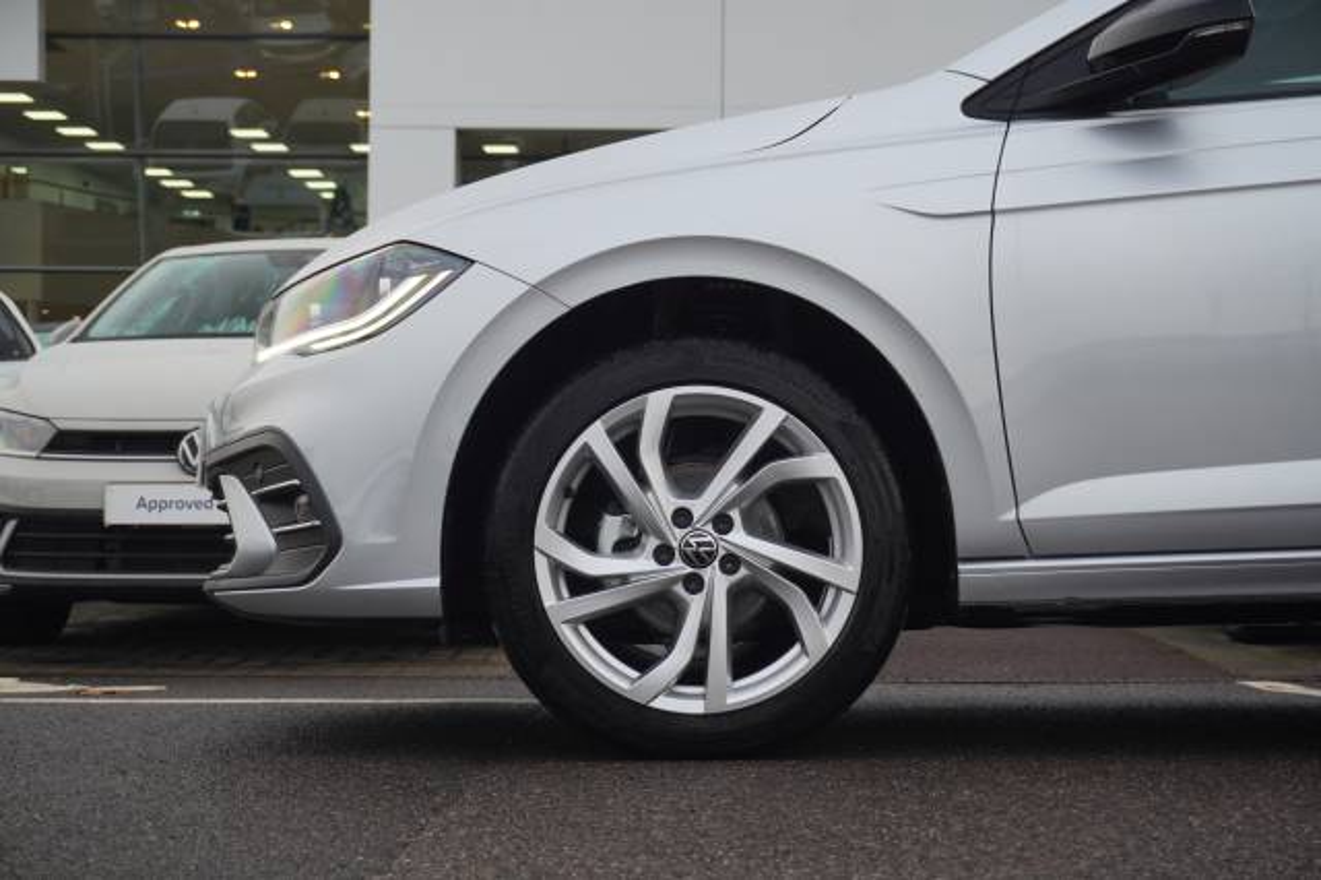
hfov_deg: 35.1
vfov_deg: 23.8
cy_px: 440
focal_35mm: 57
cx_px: 660
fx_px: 2090
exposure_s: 1/160
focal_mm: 38
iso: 400
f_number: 5.6
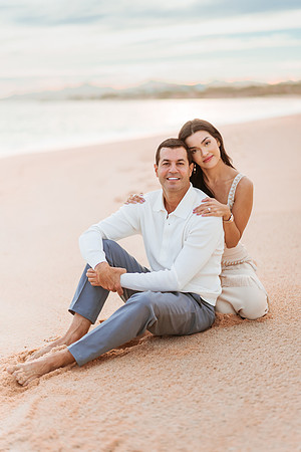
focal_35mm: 58
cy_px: 226
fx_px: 727
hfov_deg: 23.4
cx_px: 150
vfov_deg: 34.5
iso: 250
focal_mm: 58
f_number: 1.4
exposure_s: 1/6400
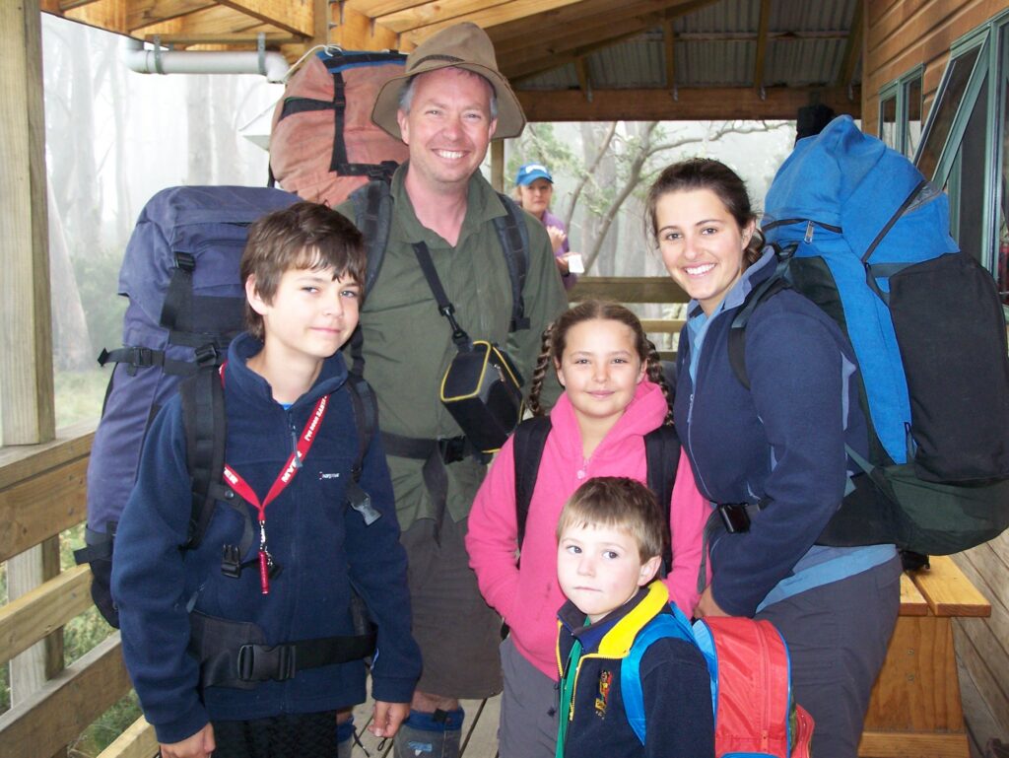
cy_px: 379
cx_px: 504
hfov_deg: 34.3
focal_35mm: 56
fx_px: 1633
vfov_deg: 26.1
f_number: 3.1
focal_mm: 9.3
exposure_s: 1/60
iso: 160
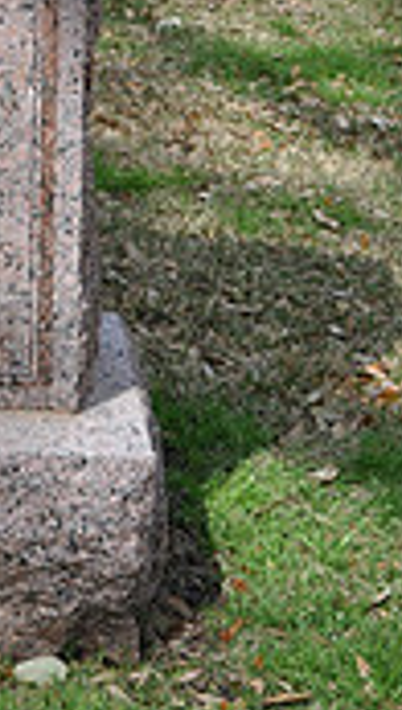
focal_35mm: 126
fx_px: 2375
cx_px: -205
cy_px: -10
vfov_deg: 16.6
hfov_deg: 9.4
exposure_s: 1/160
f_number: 6.3
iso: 200
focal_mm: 24
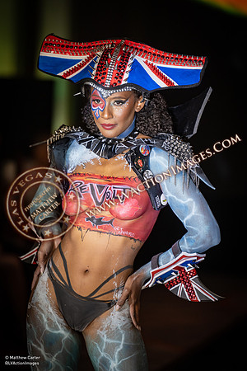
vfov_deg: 10.3
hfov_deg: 6.9
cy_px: 186
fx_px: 2058
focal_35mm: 200
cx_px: 124
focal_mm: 200
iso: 1250
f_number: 2.8
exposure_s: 1/500
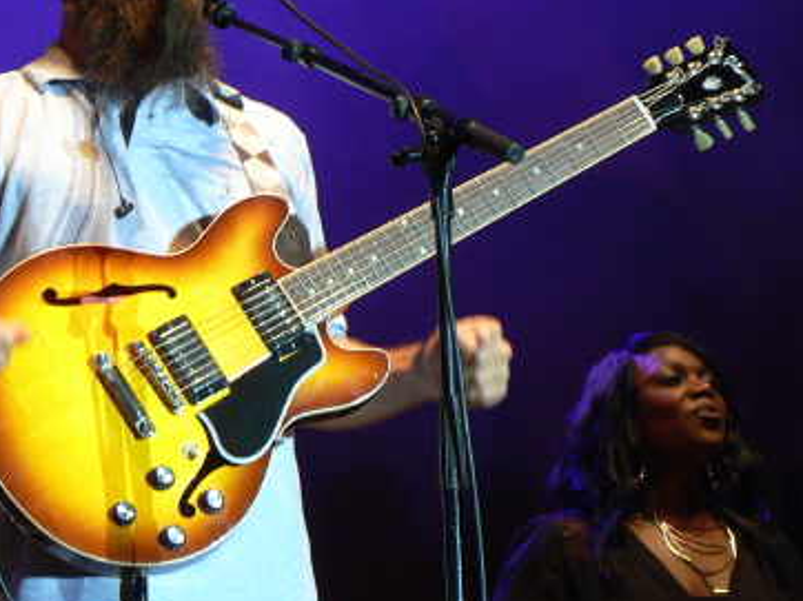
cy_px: 208
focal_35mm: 242
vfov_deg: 6.1
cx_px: 271
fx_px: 5610
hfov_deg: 8.2
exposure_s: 1/30
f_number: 3.3
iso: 100
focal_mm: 25.1
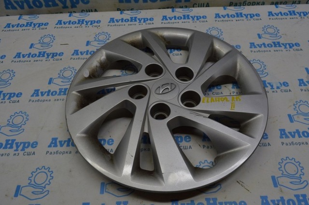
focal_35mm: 27
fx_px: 231
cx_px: 154
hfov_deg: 67.4
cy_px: 102
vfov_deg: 47.8
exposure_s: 1/100
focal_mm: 18
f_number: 8
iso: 400
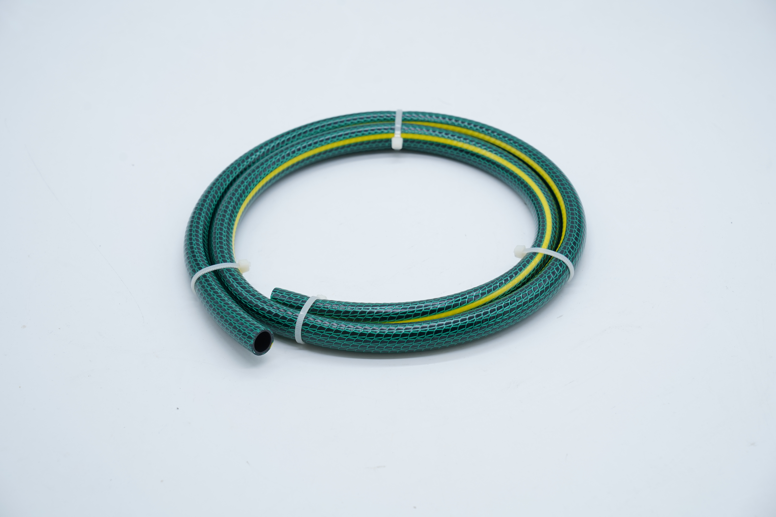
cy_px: 258
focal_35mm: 91
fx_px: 1961
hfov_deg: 22.4
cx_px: 388
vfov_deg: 15.0
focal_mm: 91
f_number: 8
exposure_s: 1/100
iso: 500
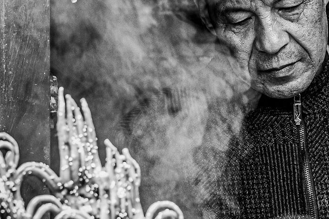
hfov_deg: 3.3
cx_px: 325
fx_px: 5764
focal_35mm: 631
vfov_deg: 2.2
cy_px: 133
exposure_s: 1/125
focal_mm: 180
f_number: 7.1
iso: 800
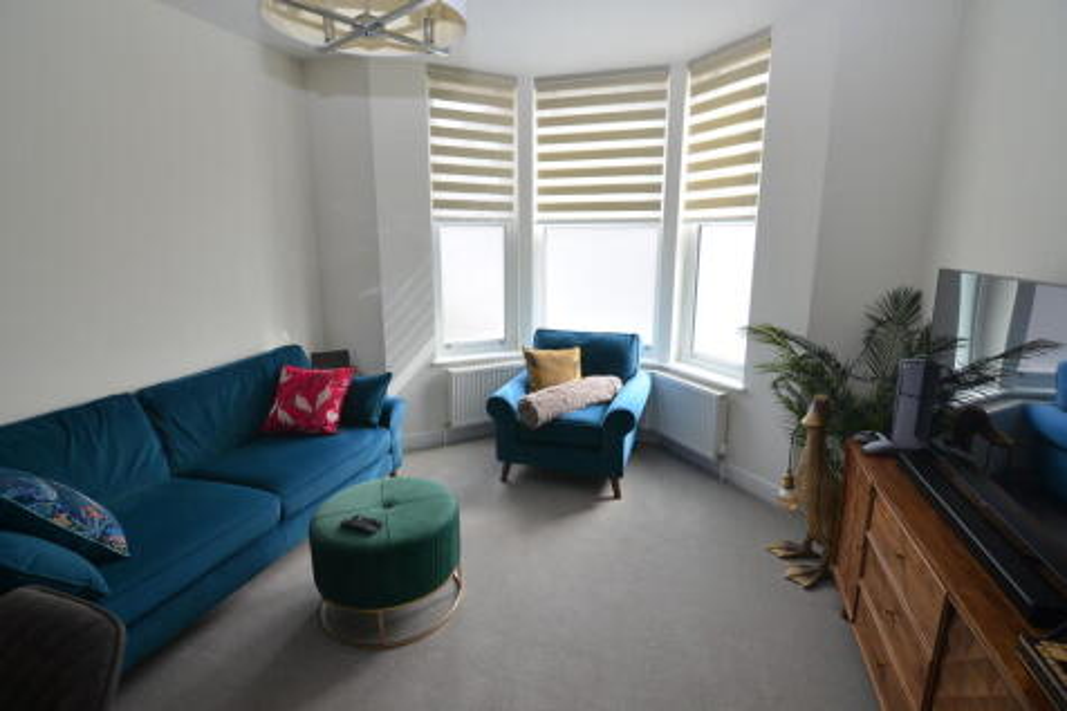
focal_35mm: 16
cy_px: 356
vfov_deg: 72.0
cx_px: 534
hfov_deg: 95.0
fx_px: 489
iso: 400
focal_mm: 11
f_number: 5.6
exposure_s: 1/125
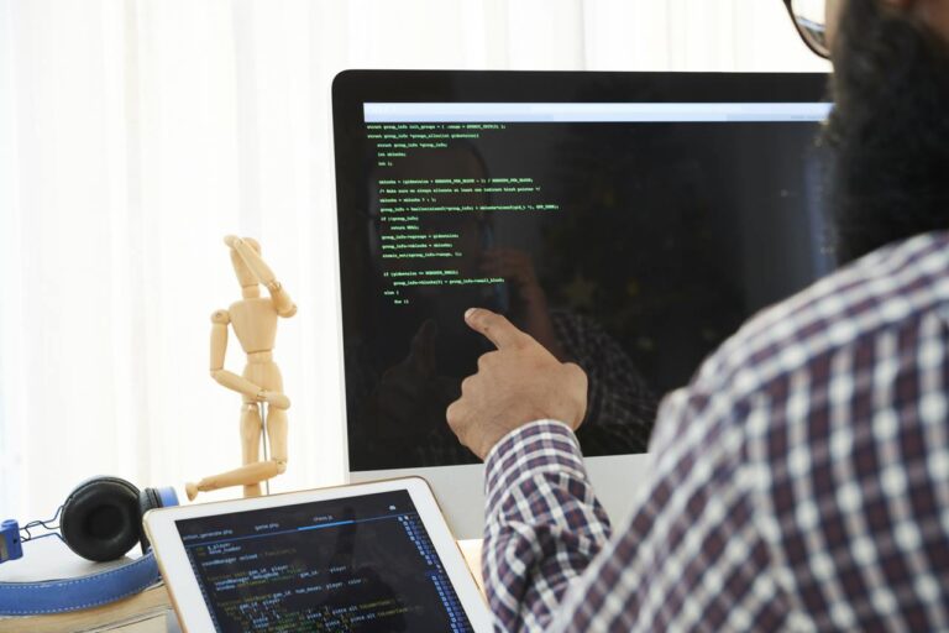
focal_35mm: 60
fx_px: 1582
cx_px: 474
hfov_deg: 33.4
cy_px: 316
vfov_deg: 22.6
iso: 800
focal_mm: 60
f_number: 6.3
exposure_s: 1/100
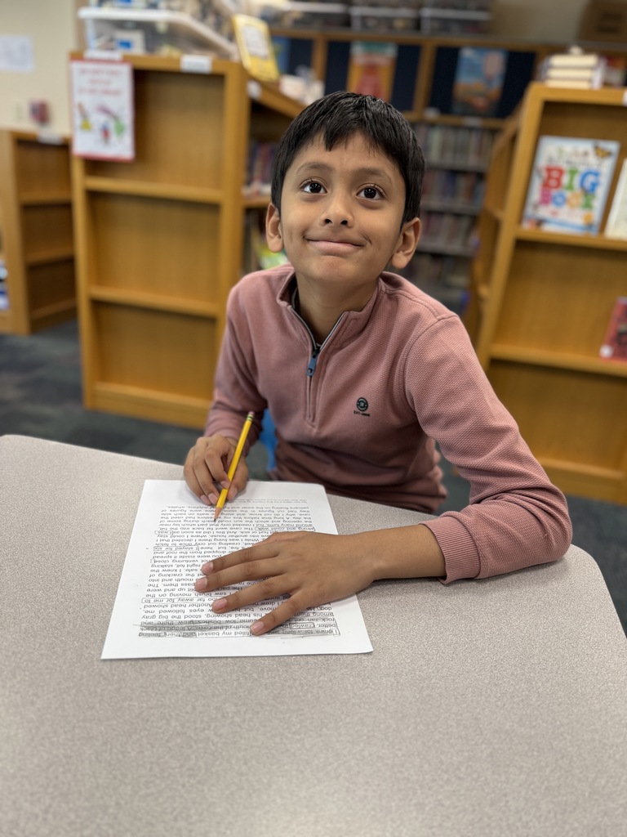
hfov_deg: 56.8
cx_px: 314
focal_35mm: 24
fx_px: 580
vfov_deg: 71.6
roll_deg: -5.9
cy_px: 418
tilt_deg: -22.6
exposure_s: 1/120
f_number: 1.78
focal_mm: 6.76
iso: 200
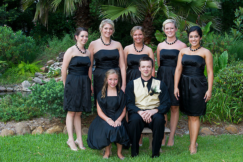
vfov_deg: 19.4
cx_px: 122
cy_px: 81
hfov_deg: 28.9
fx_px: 472
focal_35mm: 70
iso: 800
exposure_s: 1/125
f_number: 5.6
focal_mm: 70
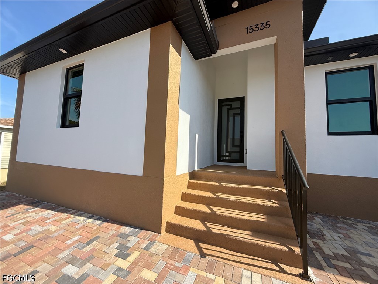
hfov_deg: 102.1
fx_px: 153
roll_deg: -2.3
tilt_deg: +4.7
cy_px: 142
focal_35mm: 14
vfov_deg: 85.7
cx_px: 189
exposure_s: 1/2024
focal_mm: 2.22
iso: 50
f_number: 2.2
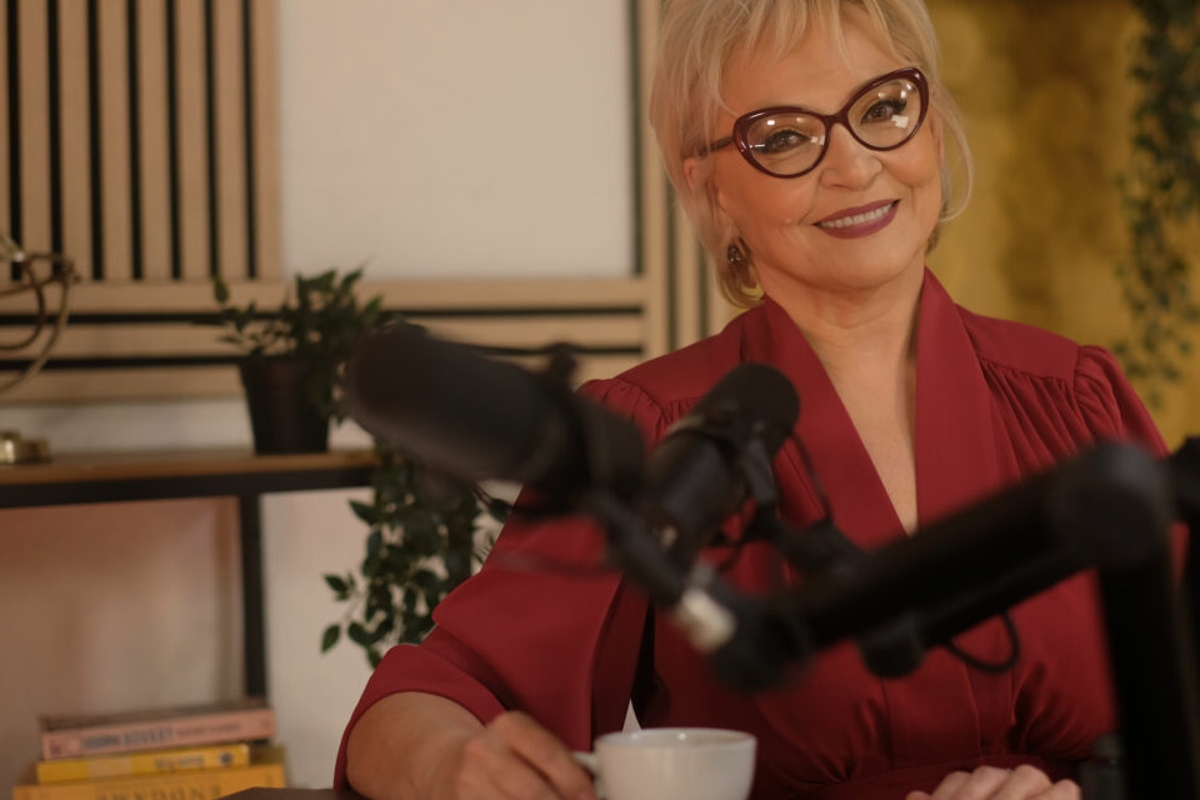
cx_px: 648
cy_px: 388
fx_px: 3500
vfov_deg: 13.0
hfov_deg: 19.5
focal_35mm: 105
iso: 200
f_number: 1.6
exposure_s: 1/125
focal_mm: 56
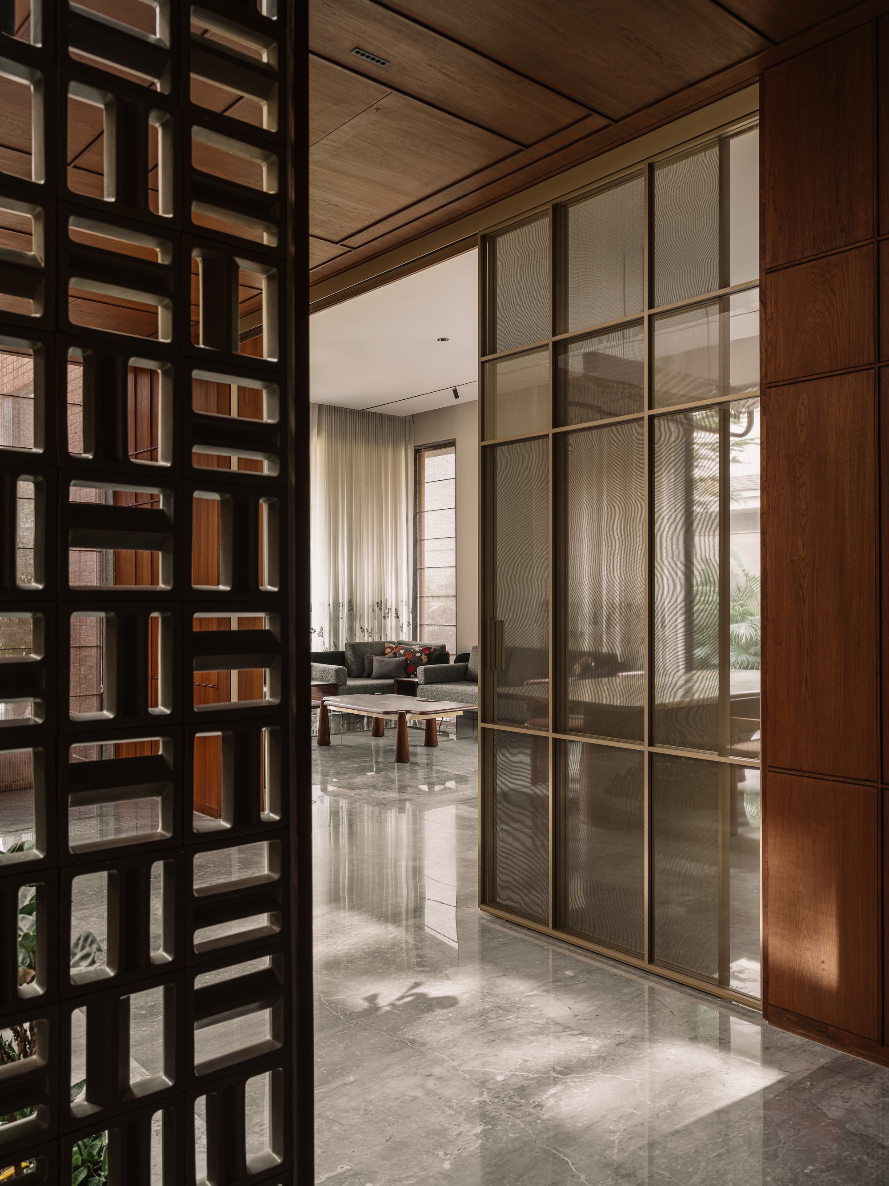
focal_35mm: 27
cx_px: 444
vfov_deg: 65.3
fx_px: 925
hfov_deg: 51.4
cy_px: 593
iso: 100
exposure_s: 2
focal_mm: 35
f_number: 10
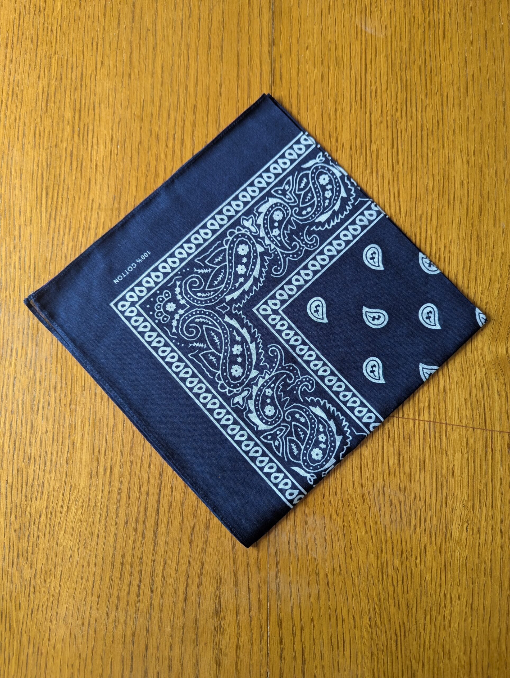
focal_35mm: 24
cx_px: 255
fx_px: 470
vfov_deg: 71.5
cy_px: 339
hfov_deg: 56.9
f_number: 1.85
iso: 83
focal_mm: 6.81
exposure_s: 1/52.5
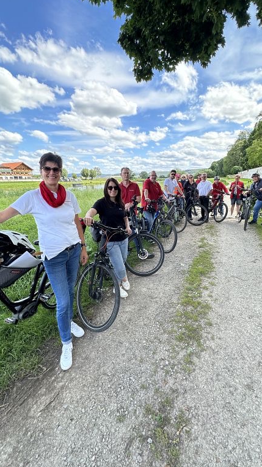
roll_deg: +0.3
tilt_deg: -13.1
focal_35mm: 16
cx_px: 143
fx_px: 198
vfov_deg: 99.4
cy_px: 228
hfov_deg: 66.9
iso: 40
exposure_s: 1/558
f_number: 2.2
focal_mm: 2.22
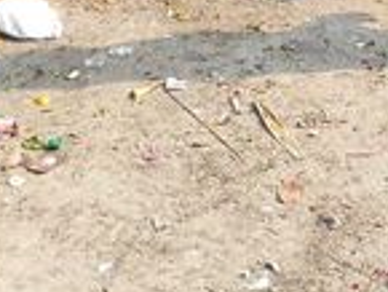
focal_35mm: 138
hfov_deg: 14.2
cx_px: 305
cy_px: -222
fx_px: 1548
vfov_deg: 10.2
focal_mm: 4.3
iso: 80
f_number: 3.3
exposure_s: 1/200
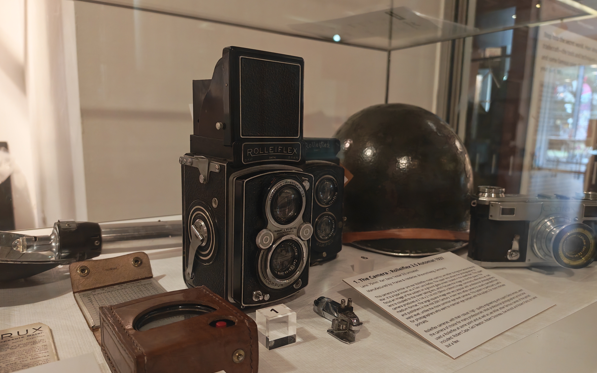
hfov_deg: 70.4
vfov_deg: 47.5
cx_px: 303
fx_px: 423
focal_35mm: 26
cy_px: 208
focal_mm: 6.12
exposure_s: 1/63
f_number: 1.9
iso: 1000
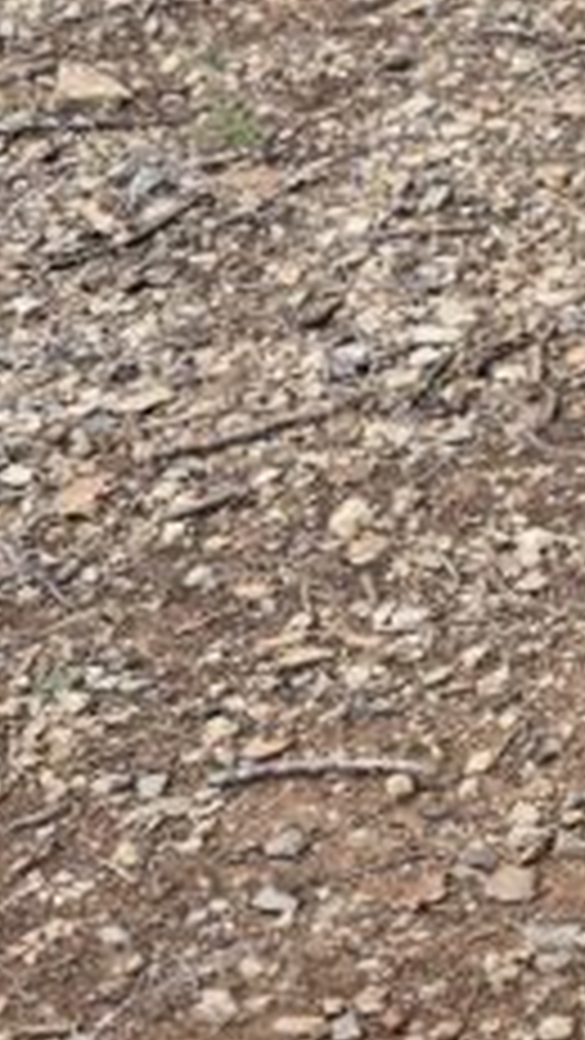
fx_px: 3060
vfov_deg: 18.5
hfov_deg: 9.0
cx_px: 1719
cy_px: -144
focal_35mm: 111
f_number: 1.7
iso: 40
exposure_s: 1/100
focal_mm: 6.3
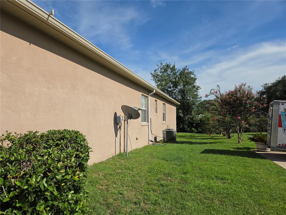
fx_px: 190
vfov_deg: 58.9
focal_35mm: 23
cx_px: 143
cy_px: 108
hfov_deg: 73.9
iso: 80
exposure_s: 1/6409
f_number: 1.8
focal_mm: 5.4
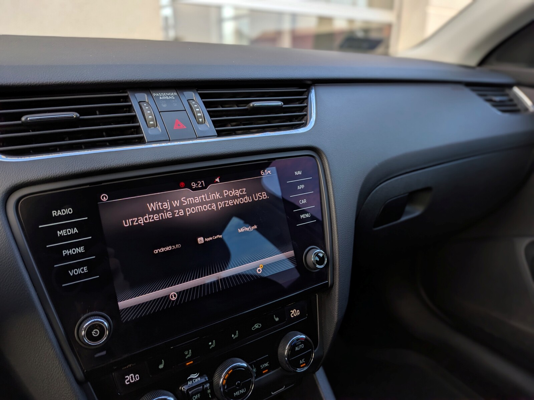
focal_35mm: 24
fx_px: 370
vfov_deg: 56.8
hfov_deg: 71.6
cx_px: 267
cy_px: 200
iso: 30
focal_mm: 4.53
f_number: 1.7
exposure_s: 1/159
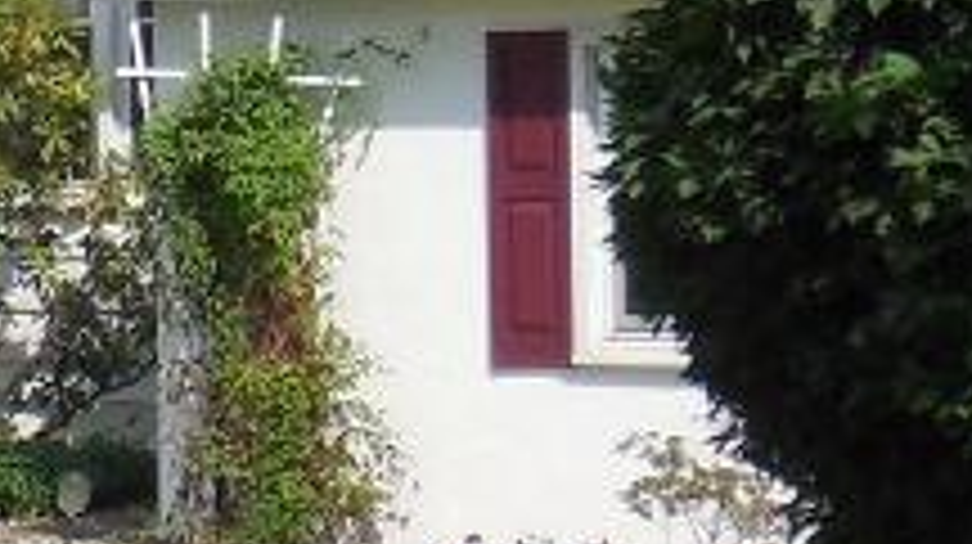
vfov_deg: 5.5
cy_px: -135
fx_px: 5613
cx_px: -297
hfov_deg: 9.7
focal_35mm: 218
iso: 125
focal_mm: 5.3
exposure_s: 1/1000
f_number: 3.8
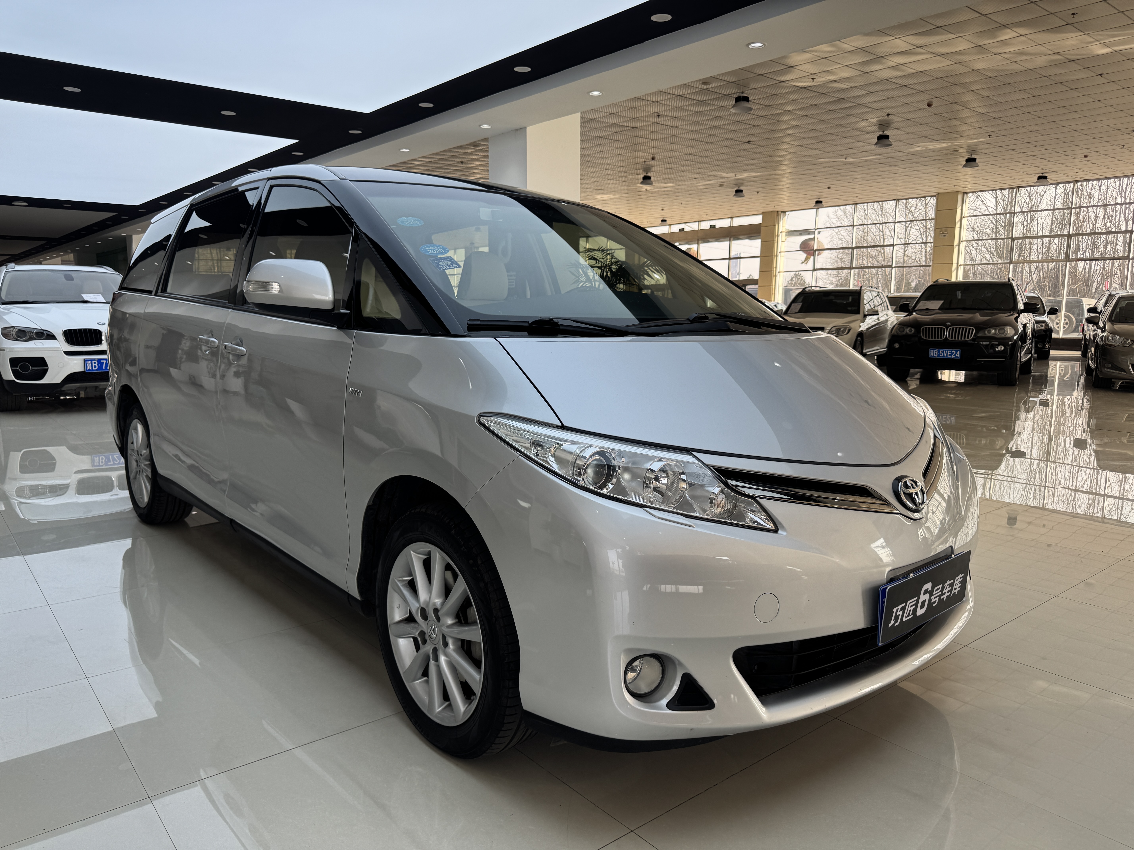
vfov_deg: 56.8
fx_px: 786
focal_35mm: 24
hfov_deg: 71.6
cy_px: 425
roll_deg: -0.9
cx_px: 567
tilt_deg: -8.4
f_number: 1.78
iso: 80
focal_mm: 6.76
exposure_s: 1/693
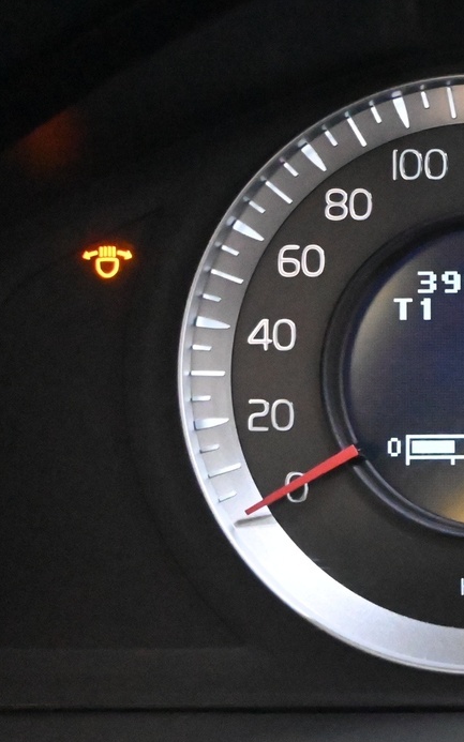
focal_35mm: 100
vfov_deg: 20.8
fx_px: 2024
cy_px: 389
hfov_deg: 12.1
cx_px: 808
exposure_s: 1/50
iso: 14400
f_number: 4.5
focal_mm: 28
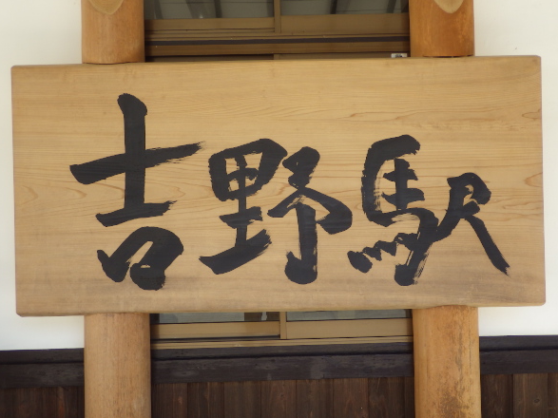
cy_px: 218
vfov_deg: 30.3
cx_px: 291
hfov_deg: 39.7
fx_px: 774
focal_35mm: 48
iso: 125
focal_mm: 7.9
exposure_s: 1/125
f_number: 4
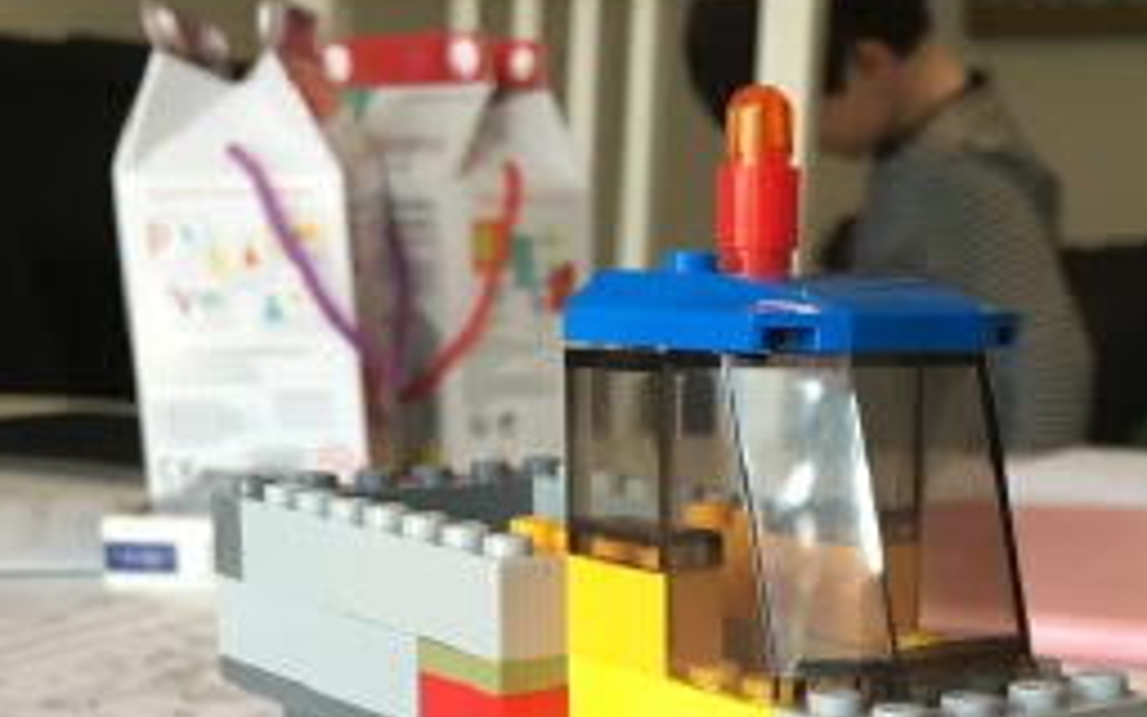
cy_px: 869
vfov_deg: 19.1
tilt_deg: -16.2
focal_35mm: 64
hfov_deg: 31.8
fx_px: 2001
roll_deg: -0.4
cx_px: 724
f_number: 2.2
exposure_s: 1/33
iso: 64
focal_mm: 4.15
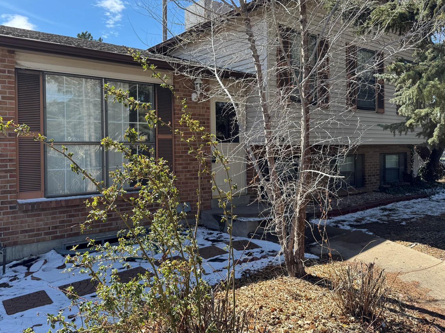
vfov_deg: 48.1
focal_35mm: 29
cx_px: 195
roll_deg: +1.1
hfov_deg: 61.5
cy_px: 149
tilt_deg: +0.3
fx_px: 373
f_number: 1.78
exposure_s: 1/1560
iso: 80
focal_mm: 6.76
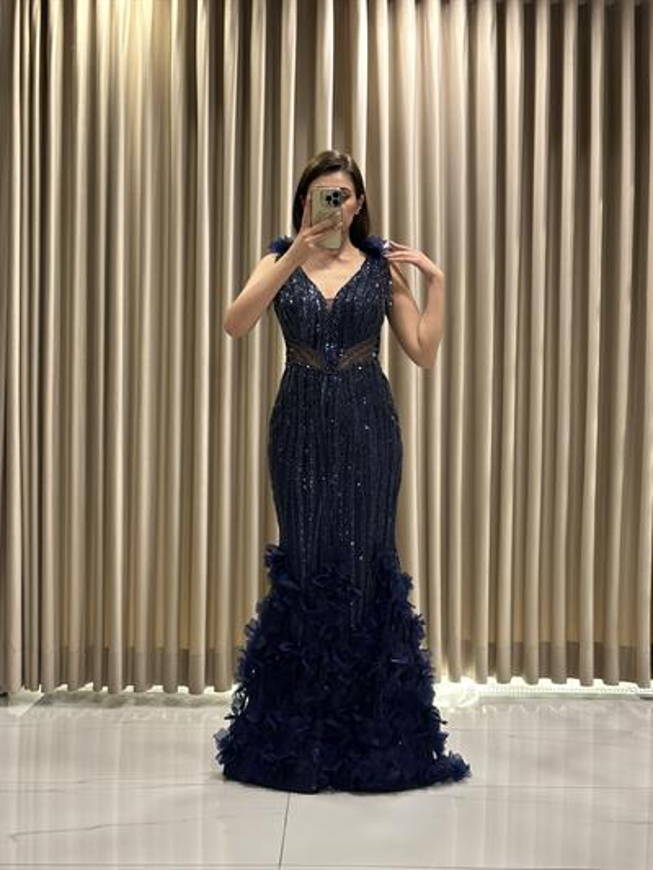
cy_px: 435
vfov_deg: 39.6
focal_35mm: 48
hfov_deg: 30.3
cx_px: 326
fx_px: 1207
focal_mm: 6.86
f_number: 1.78
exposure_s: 1/50
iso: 200
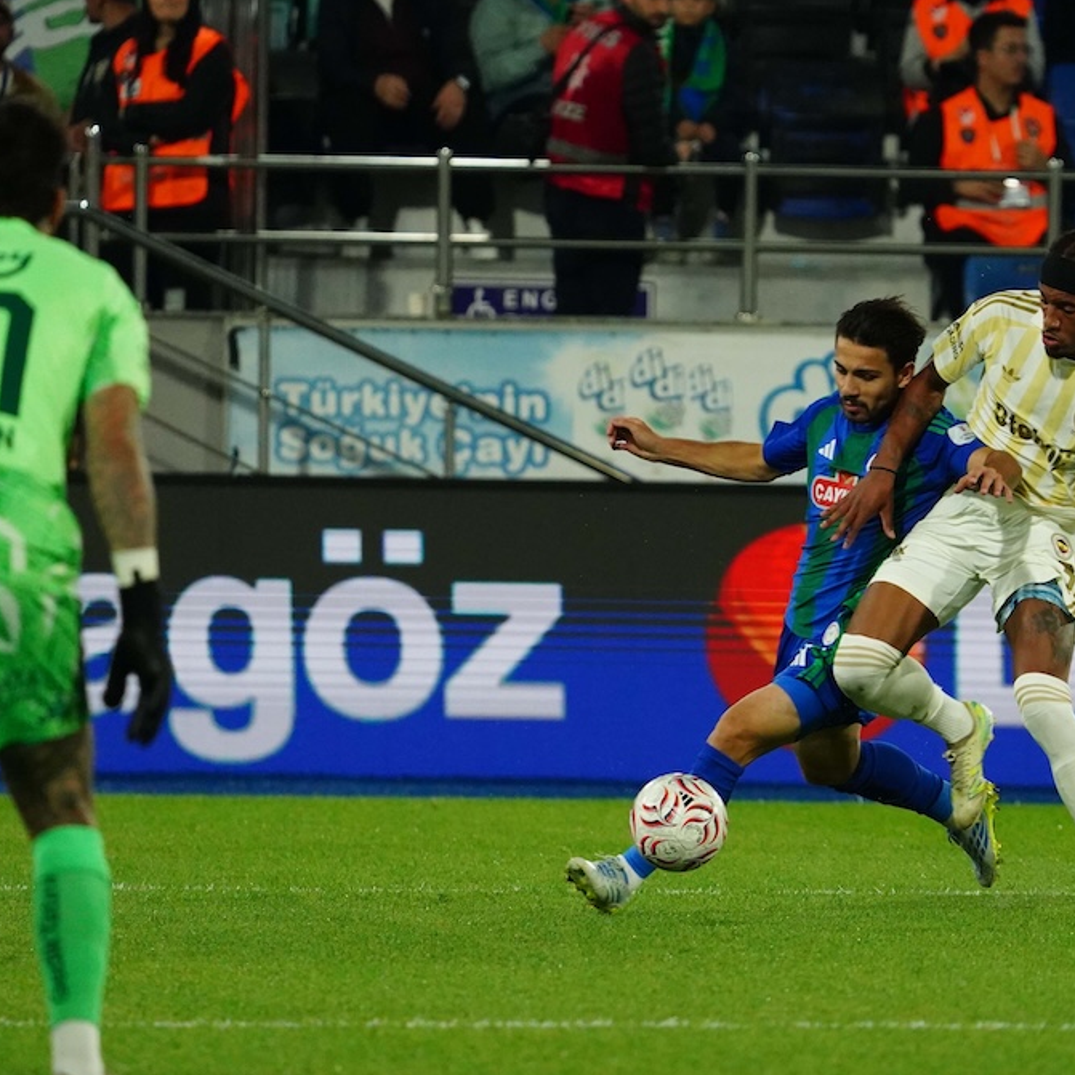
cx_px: 886
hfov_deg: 2.9
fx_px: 21046
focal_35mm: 599
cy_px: 575
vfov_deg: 2.9
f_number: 5.6
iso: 8000
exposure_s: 1/1500
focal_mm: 394
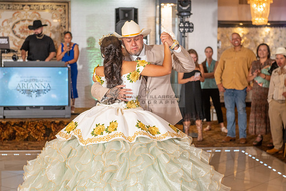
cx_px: 143
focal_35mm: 70
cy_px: 96
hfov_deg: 28.8
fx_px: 556
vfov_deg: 19.5
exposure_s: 1/200
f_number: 4.5
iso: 500
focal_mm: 70
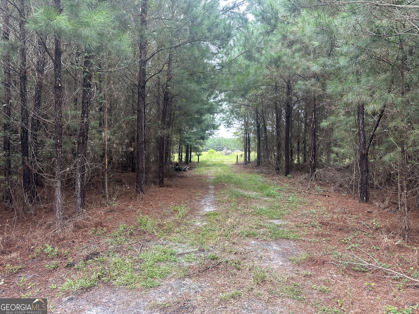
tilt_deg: -3.8
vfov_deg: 56.8
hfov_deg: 71.6
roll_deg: +0.3
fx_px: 291
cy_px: 157
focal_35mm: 24
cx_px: 210
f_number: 1.78
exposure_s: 1/169
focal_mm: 6.86
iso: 64
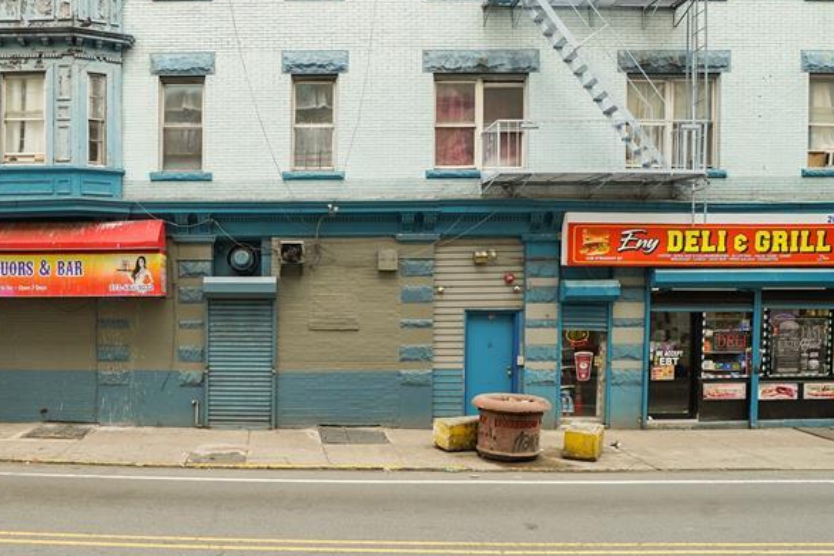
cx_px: 305
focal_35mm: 28
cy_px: 137
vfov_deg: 44.8
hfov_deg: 64.4
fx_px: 649
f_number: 7.1
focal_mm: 16
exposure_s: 1/50
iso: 200
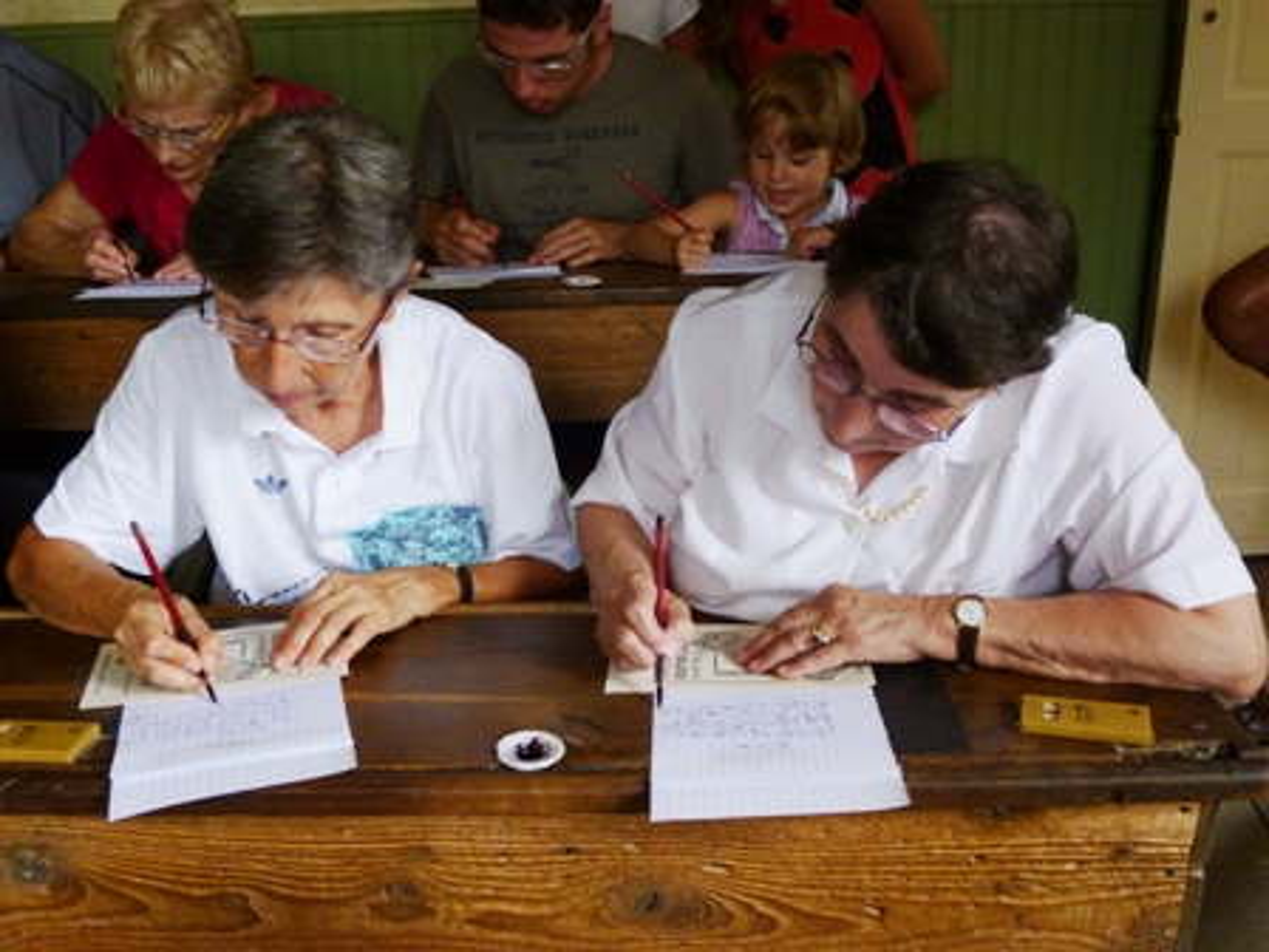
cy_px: 476
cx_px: 634
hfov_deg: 51.4
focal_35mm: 36
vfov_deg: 39.7
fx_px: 1320
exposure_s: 1/60
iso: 320
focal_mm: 6.5
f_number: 3.6
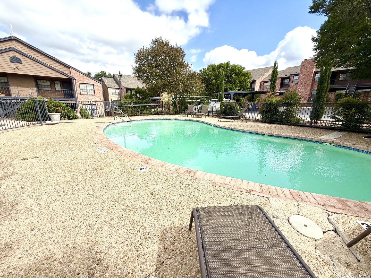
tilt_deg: -13.1
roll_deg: -1.5
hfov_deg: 102.1
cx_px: 186
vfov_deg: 85.7
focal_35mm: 14
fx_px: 150
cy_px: 139
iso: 50
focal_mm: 2.22
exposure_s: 1/2237
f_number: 2.2
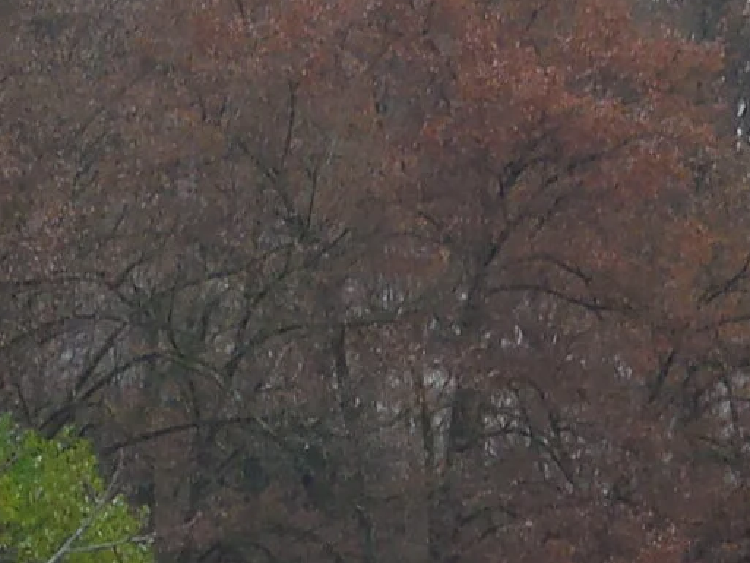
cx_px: 181
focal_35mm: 404
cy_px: 962
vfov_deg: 3.7
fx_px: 8755
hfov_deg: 4.9
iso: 125
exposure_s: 1/60
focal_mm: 14.5
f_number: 4.9
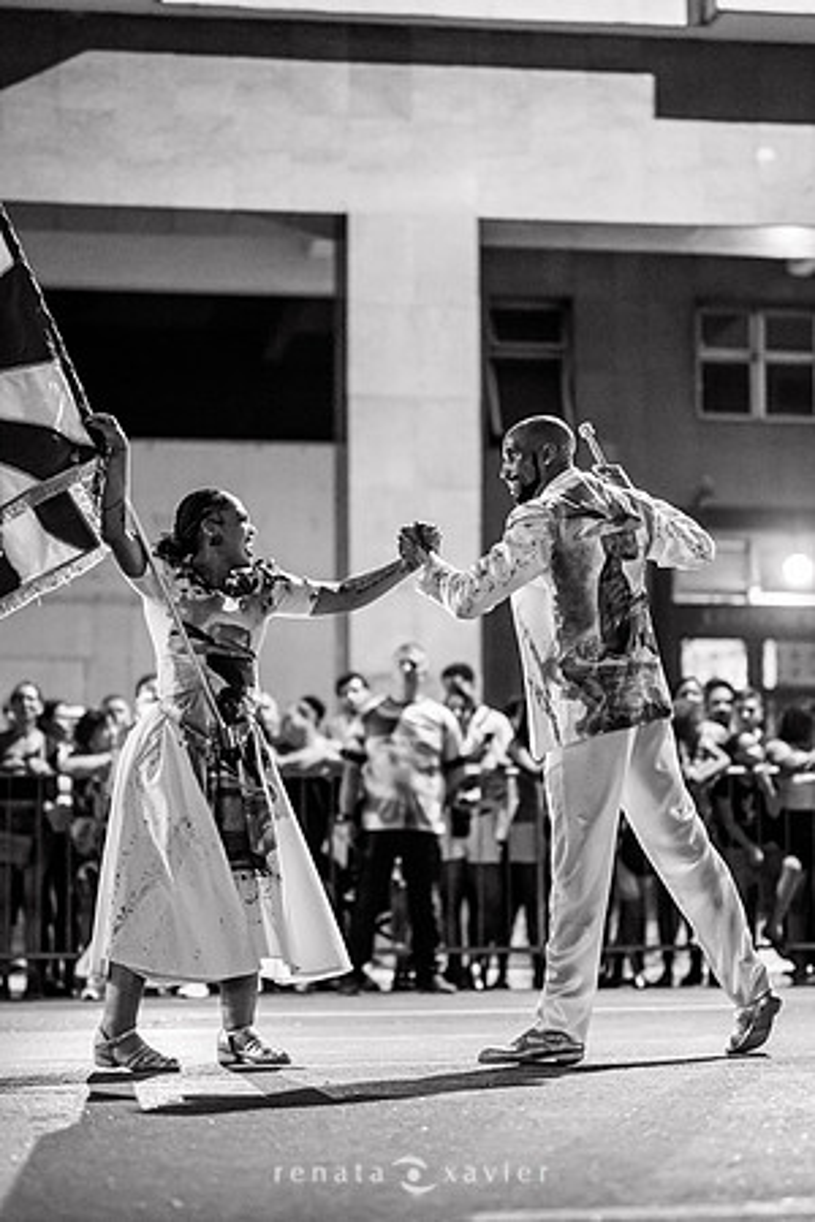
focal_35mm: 75
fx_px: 2547
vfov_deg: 27.0
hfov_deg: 18.2
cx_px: 408
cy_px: 611
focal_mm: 50
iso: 2000
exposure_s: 1/320
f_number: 1.2
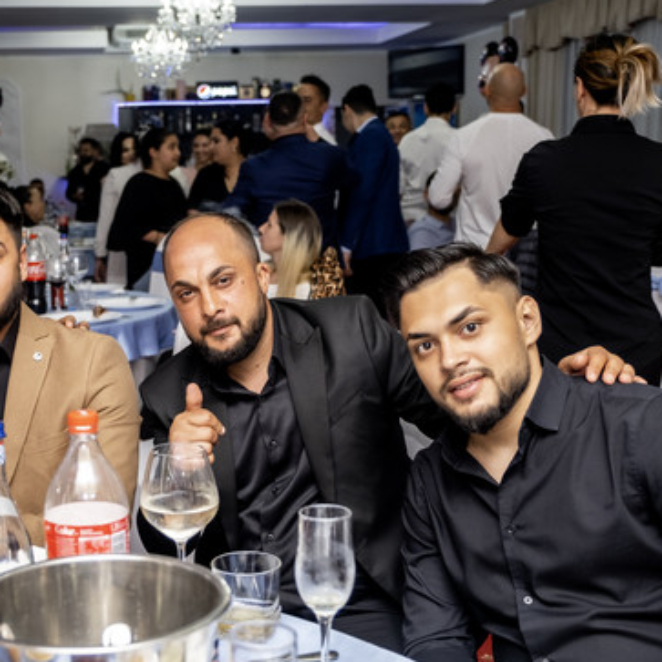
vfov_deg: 33.4
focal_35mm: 51
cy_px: 353
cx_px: 179
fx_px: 1103
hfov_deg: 32.9
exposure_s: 1/160
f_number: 2.8
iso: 1000
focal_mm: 22.7
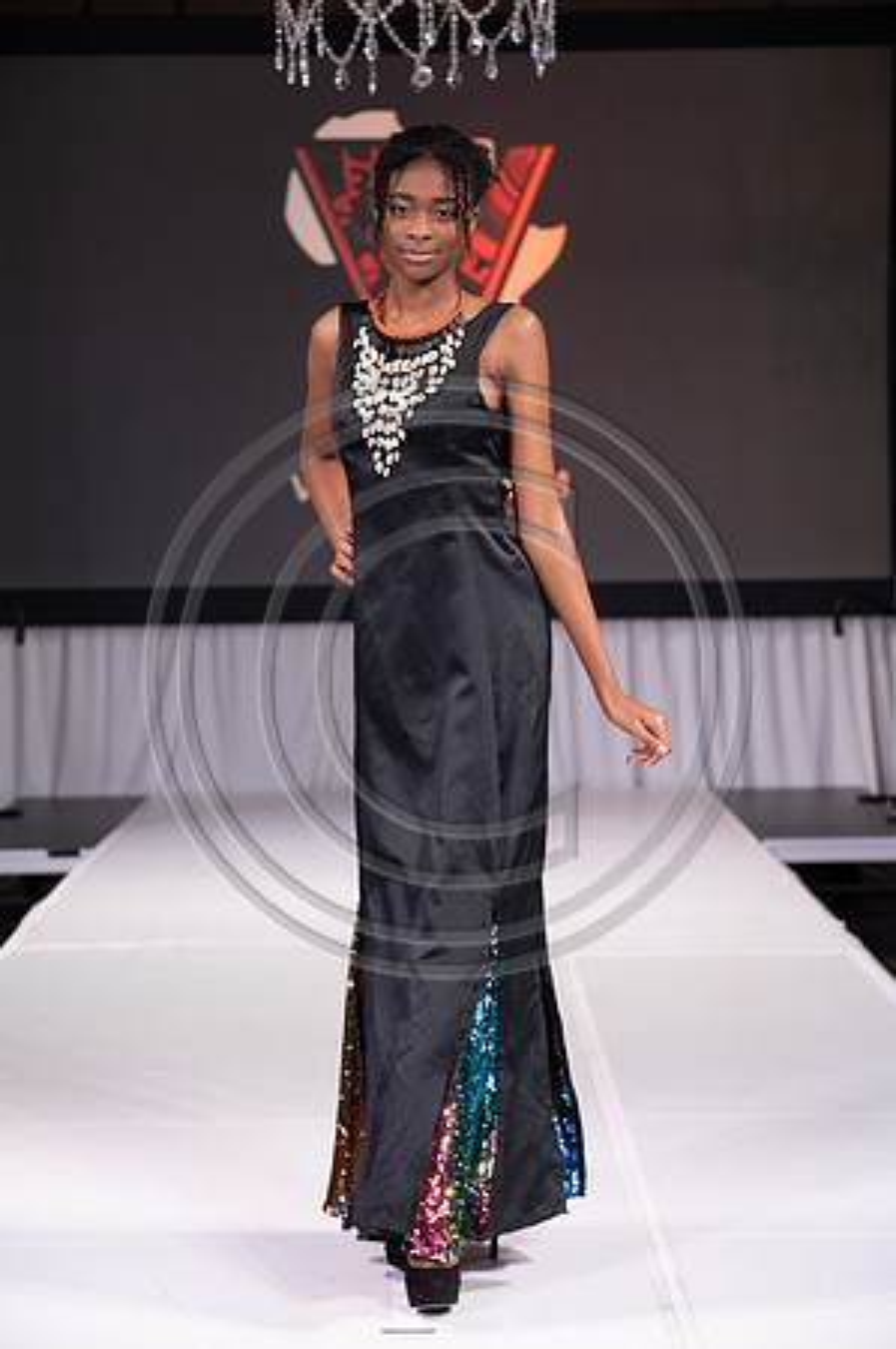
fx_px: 3667
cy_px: 674
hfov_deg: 13.9
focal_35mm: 98
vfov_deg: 20.8
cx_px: 448
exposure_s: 1/400
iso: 2000
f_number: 5.6
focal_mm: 98
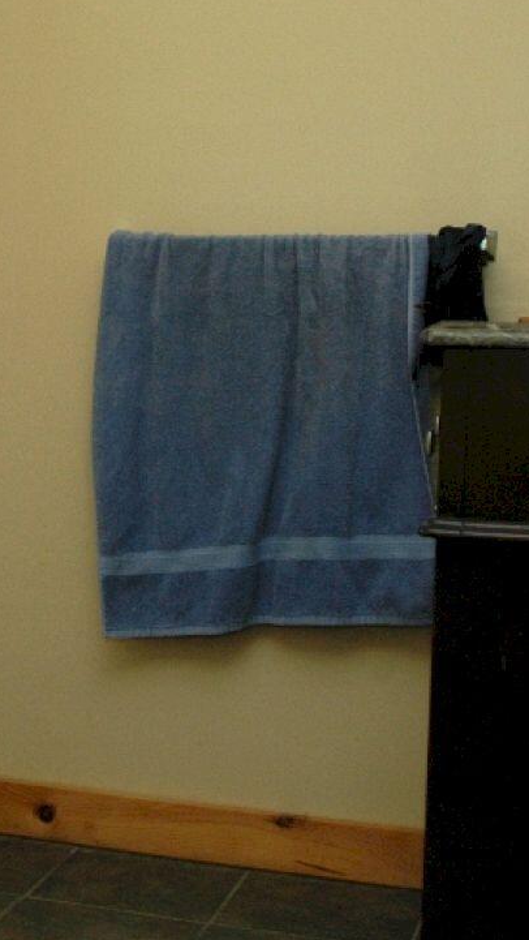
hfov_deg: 16.4
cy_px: 405
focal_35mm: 72
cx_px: -8
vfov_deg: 29.3
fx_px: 1794
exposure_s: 1/80
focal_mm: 22
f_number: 6.3
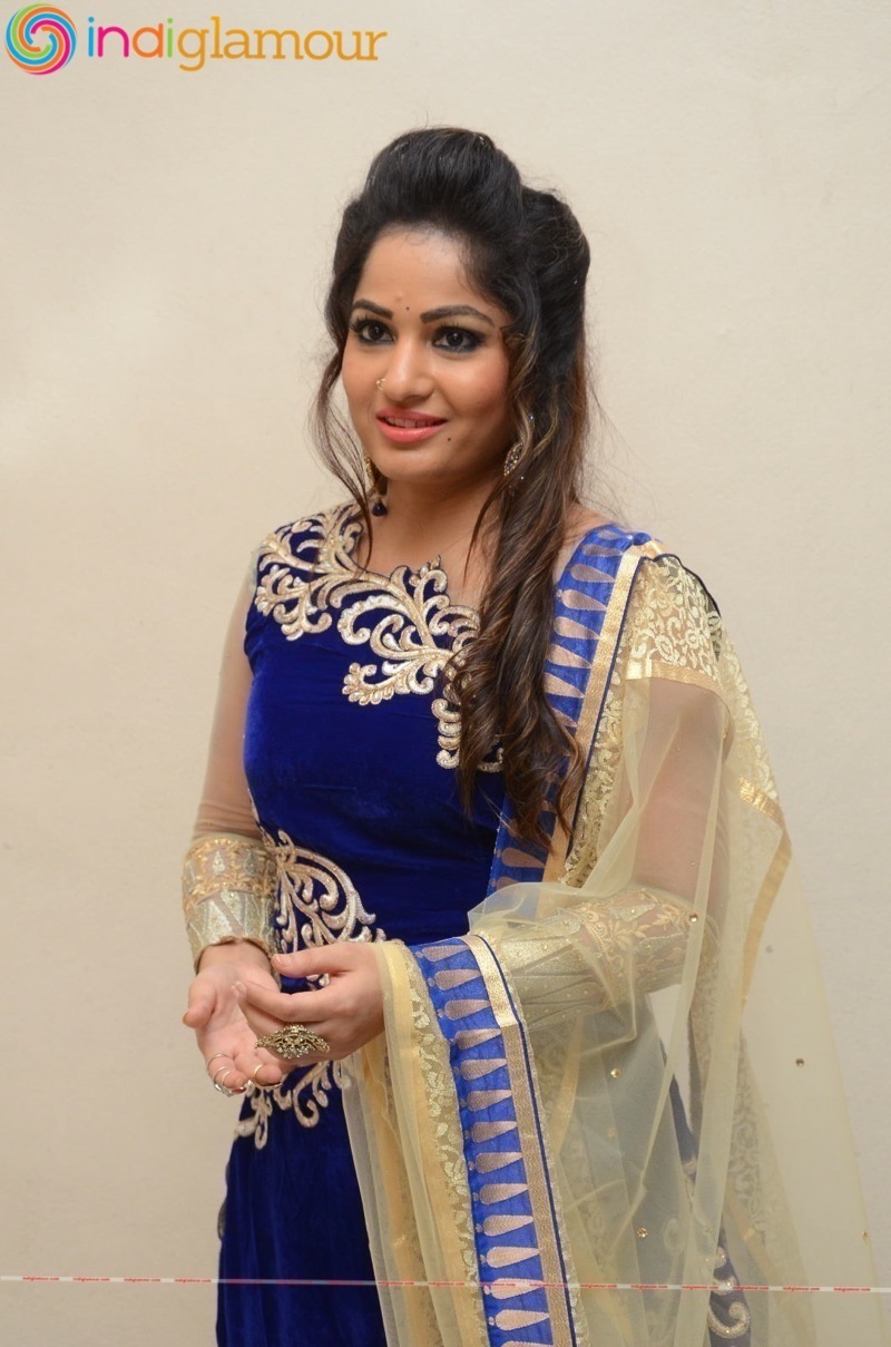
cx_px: 446
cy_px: 674
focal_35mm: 68
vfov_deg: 29.9
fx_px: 2519
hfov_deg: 20.1
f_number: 6.3
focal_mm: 45
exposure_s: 1/100
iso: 1000
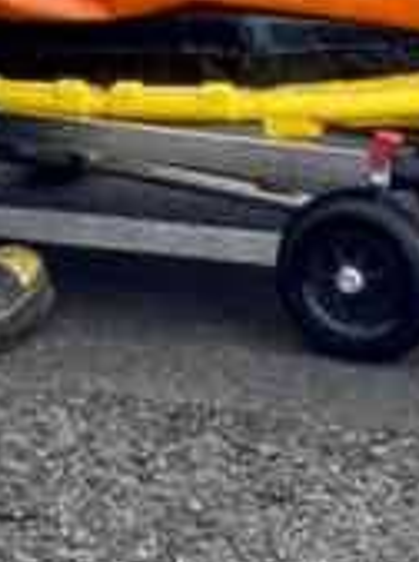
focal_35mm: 148
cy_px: -479
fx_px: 2398
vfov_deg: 12.2
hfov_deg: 9.7
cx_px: -229
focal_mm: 4.25
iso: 32
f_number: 1.8
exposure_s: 1/2268
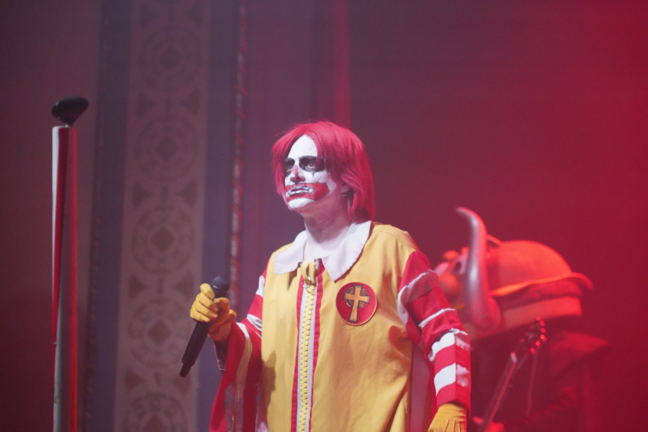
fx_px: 1890
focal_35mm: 105
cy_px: 216
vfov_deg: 13.0
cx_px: 324
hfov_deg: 19.5
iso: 12800
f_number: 4
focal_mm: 105
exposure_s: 1/160
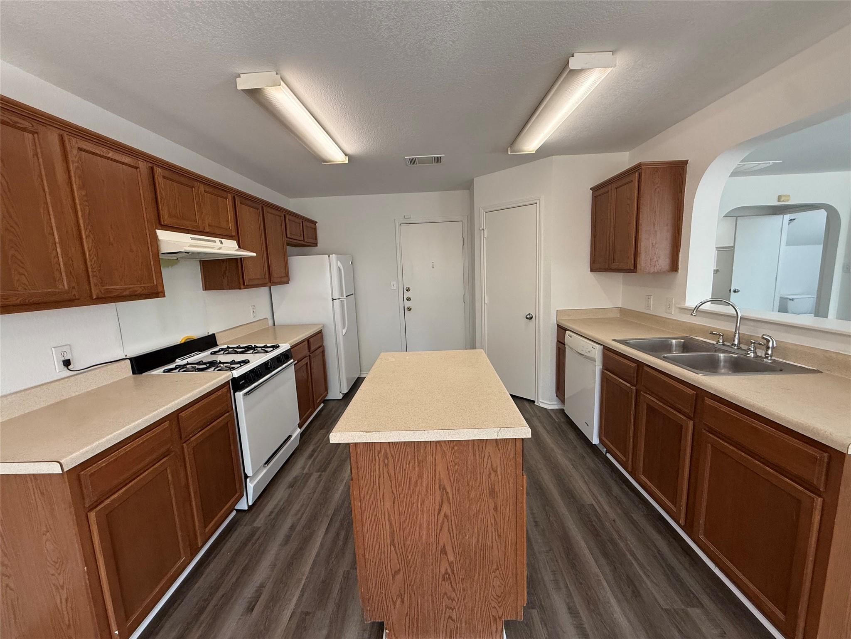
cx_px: 426
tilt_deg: -8.7
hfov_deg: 102.1
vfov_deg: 85.7
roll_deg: +2.0
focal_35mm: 14
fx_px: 344
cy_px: 320
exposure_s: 1/60
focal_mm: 2.22
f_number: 2.2
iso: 200
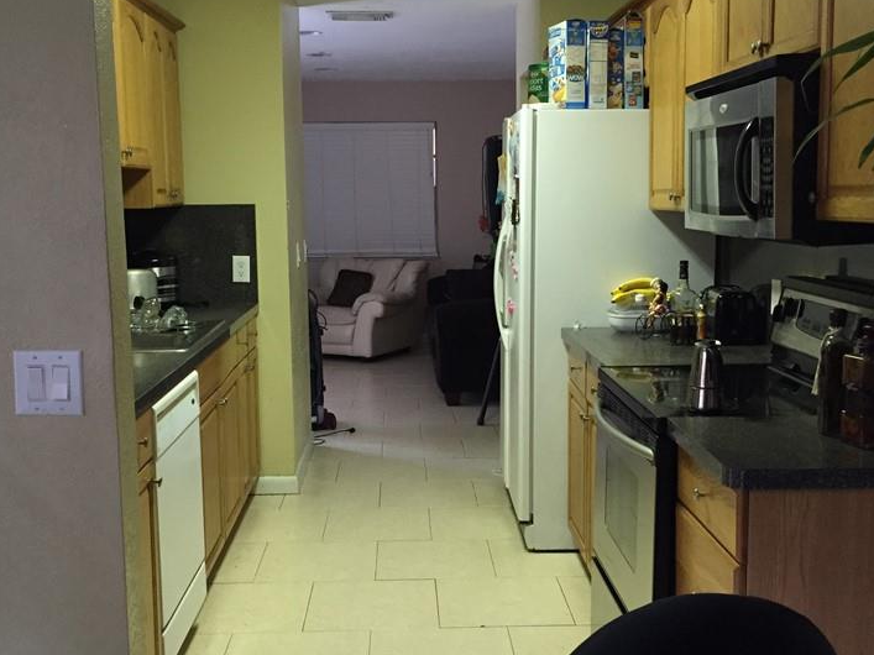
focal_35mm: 42
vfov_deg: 34.3
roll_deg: +0.0
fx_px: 1060
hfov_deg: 44.8
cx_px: 443
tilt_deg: -8.1
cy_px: 339
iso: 200
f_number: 2.2
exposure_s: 1/30
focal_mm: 4.15
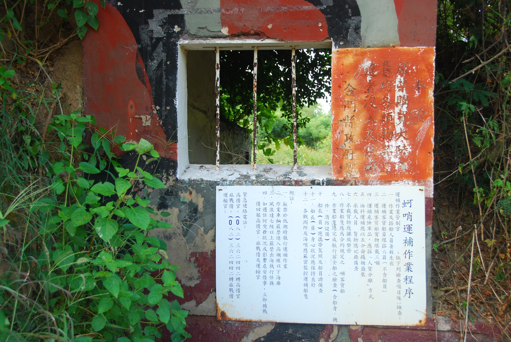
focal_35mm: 42
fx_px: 597
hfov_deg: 46.3
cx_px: 256
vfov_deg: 32.0
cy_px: 171
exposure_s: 1/25
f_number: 4
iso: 100
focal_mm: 28
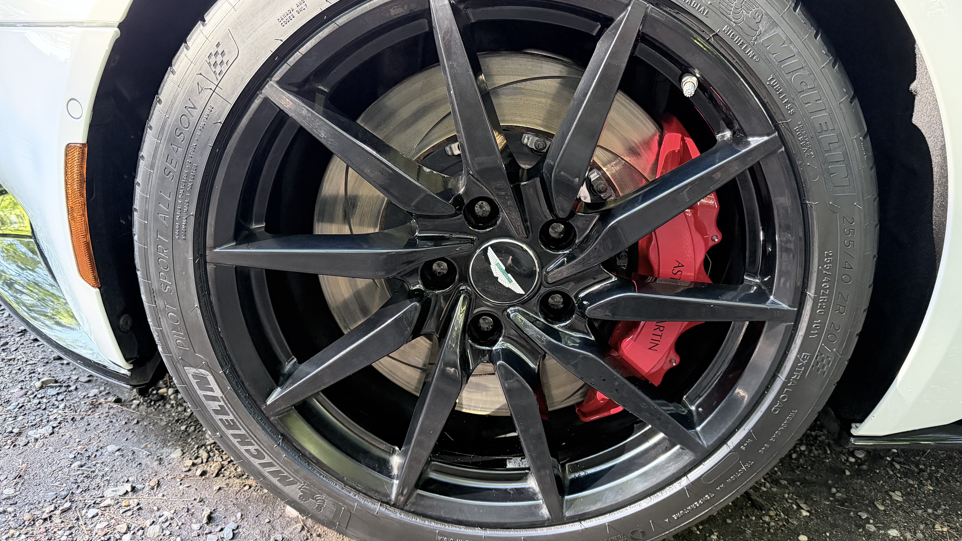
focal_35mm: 28
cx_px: 501
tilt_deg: -19.7
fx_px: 714
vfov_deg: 41.4
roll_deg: -6.1
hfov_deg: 67.9
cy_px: 239
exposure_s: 1/60
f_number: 1.78
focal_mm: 6.76
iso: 500
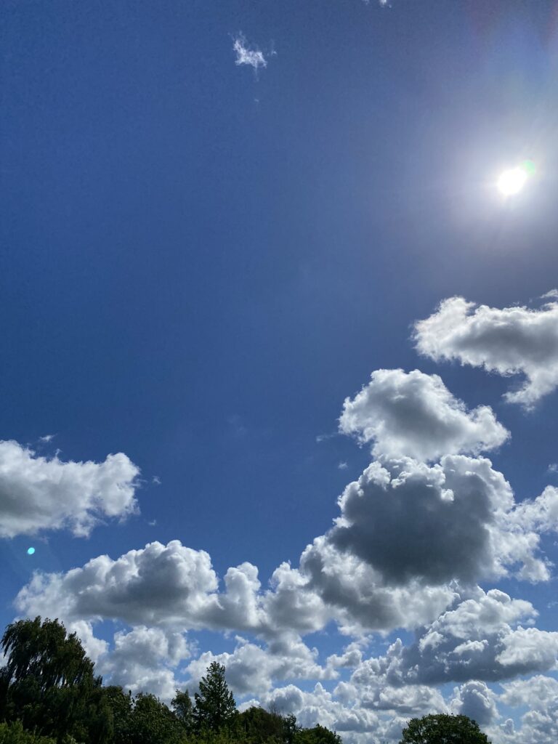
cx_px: 279
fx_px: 559
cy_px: 372
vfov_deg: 67.3
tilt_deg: +36.2
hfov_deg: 53.1
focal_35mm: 26
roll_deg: +1.3
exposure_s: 1/9615
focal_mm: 4.25
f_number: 1.8
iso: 32
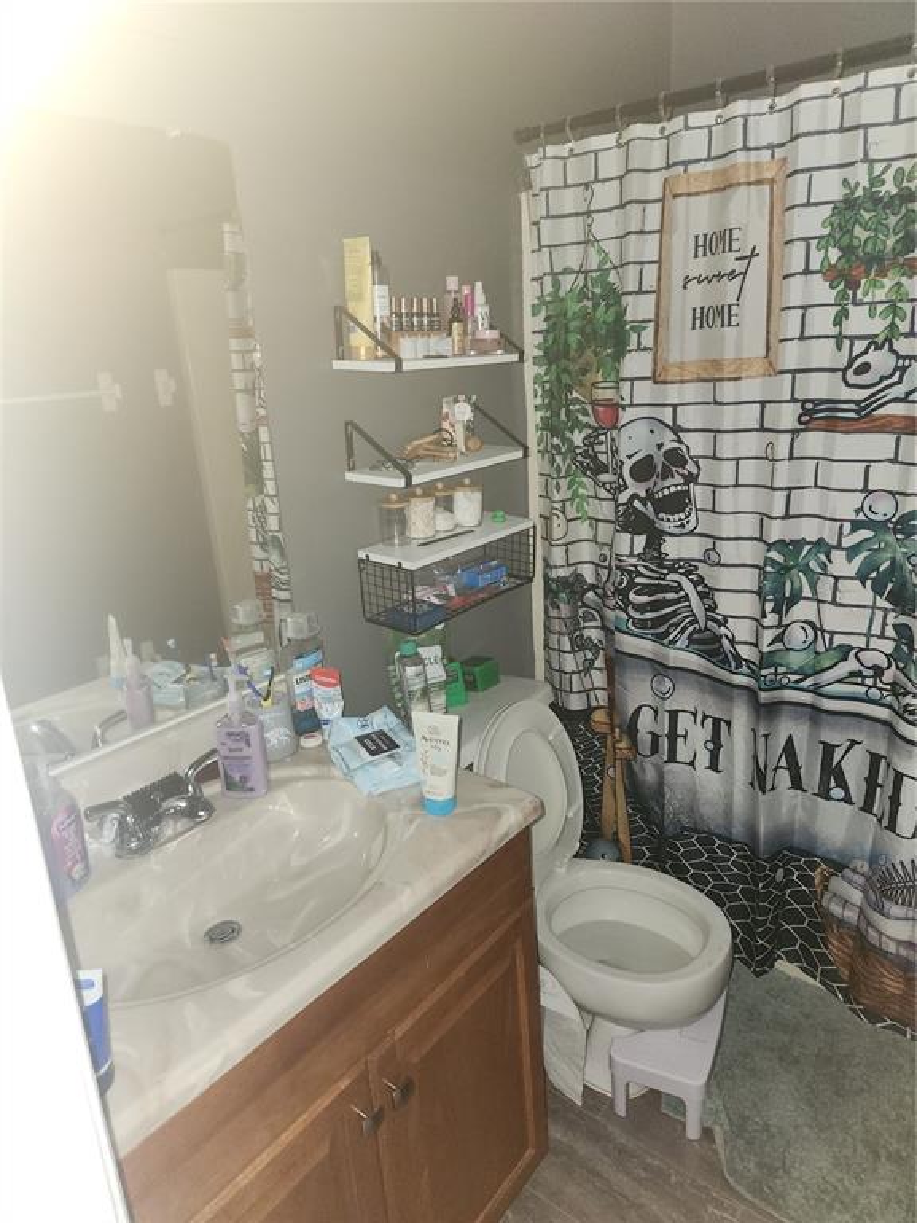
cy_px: 612
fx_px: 812
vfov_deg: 73.9
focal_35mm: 23
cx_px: 458
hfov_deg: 58.9
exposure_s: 1/24
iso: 125
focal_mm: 5.4
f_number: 1.8
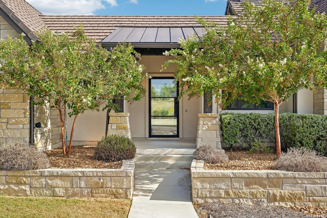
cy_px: 109
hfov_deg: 54.4
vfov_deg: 37.9
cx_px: 164
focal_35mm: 35
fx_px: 318
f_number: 8
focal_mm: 35
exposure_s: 1/125
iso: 100
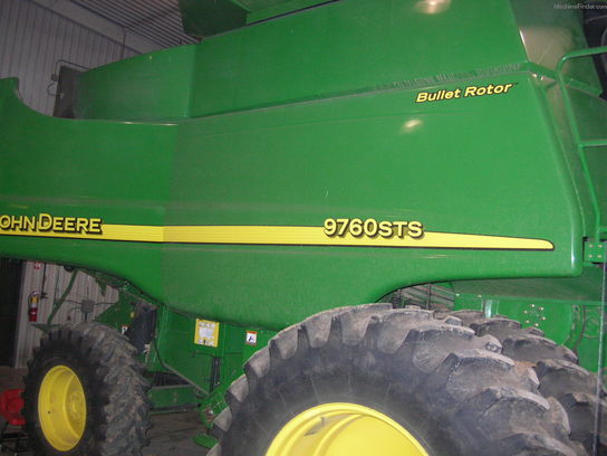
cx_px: 304
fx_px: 631
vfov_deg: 39.7
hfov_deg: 51.4
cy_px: 228
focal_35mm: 36
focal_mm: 6
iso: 146
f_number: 2.7
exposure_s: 1/60.1
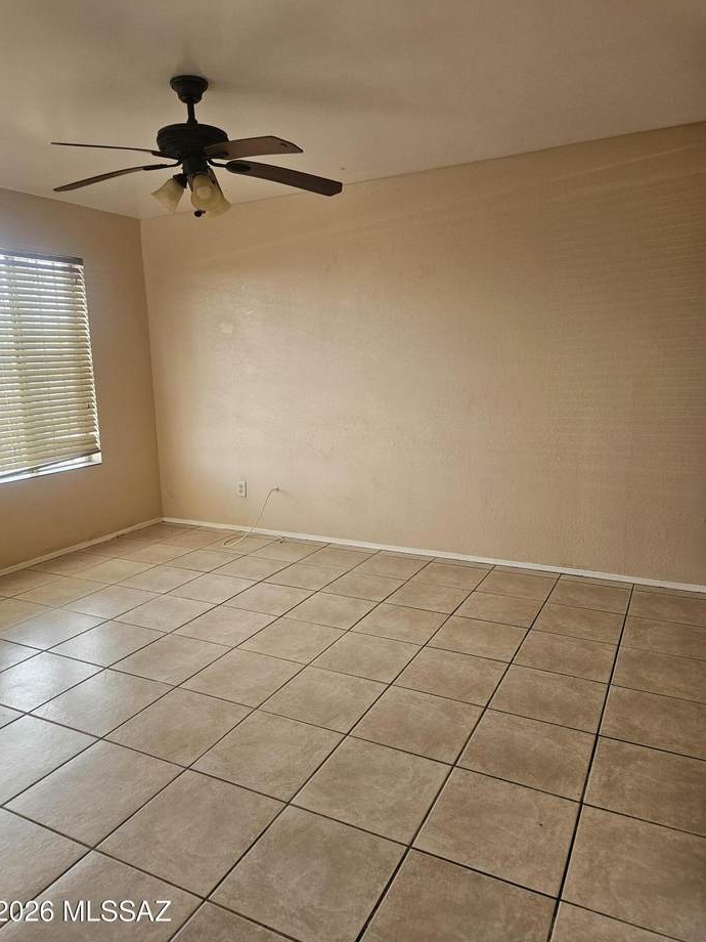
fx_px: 653
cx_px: 339
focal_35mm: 24
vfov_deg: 71.6
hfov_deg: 56.8
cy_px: 465
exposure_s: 1/120
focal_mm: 5.4
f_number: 1.8
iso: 160
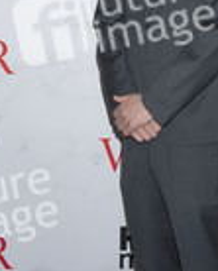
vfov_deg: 18.6
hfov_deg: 14.9
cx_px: 171
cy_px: 118
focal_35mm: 103
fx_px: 828
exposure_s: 1/200
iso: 640
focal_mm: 38
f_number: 6.3
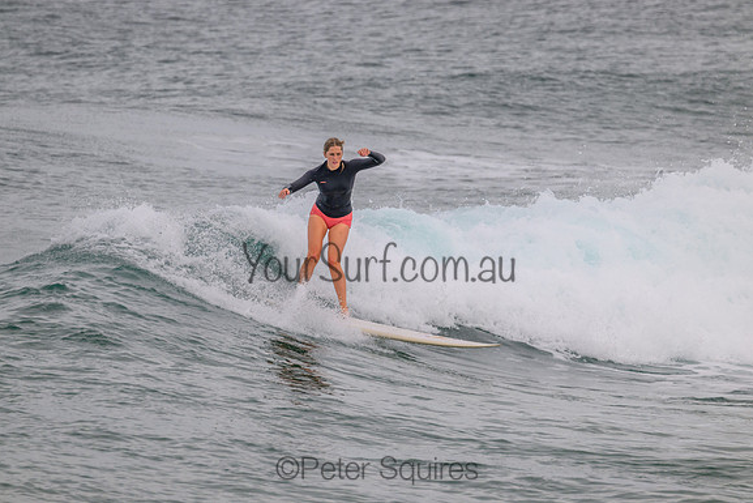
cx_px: 377
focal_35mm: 643
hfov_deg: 3.2
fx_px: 13452
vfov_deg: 2.1
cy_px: 252
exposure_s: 1/1600
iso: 800
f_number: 11
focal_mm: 640
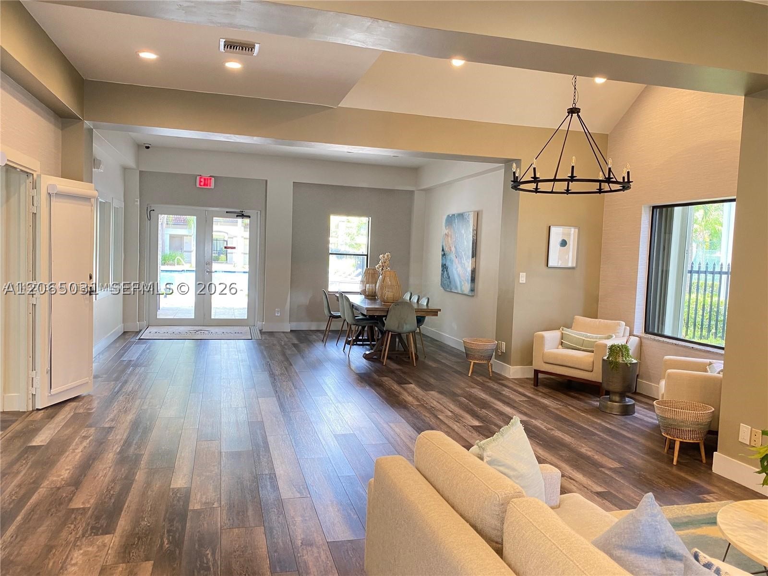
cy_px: 288
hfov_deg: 67.3
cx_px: 384
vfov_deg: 53.1
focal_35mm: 26
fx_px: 577
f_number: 1.8
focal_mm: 4.25
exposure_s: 1/60
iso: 80
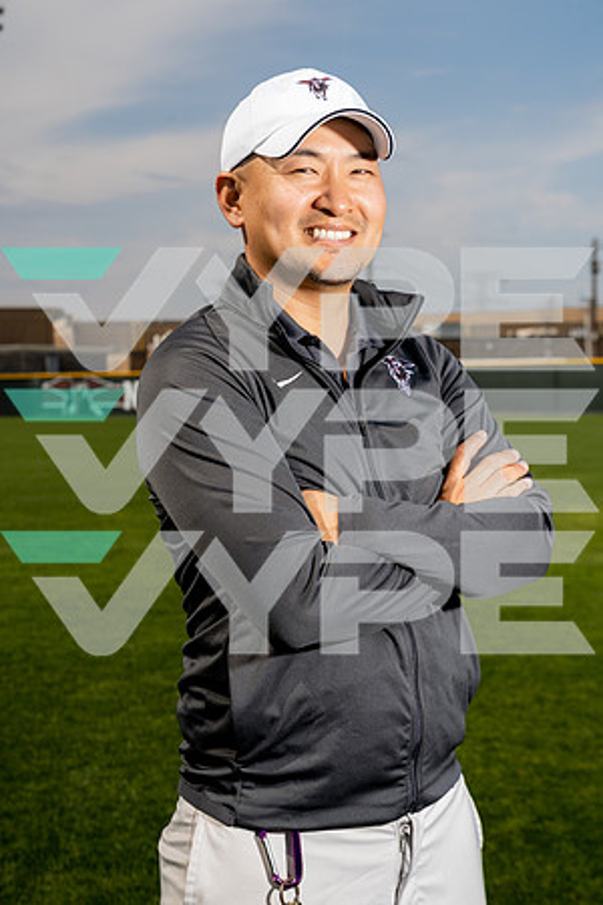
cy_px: 452
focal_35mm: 70
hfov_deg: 19.5
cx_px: 302
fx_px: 1759
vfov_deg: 28.8
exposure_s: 1/250
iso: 100
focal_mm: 70
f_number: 8
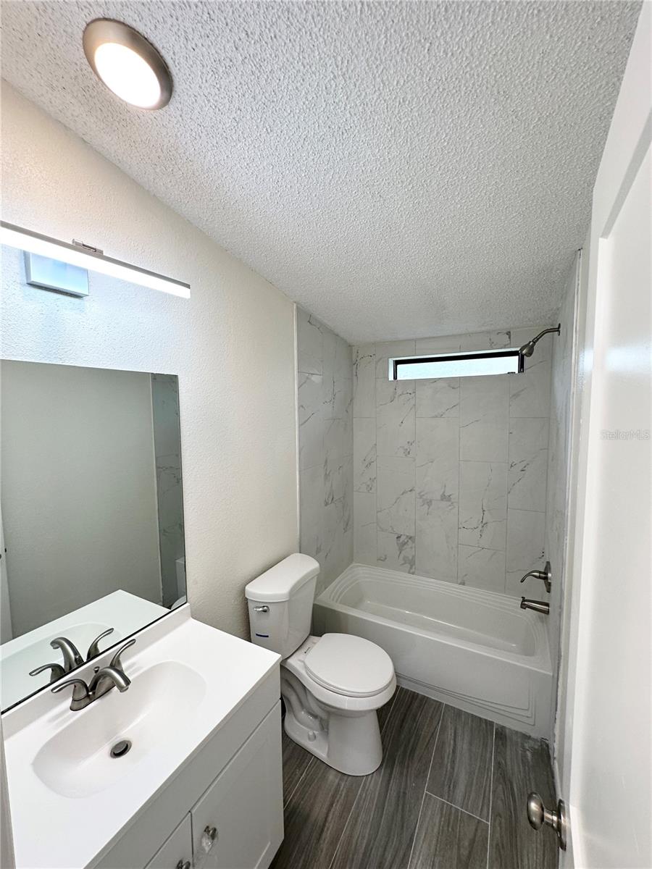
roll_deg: +0.7
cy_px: 434
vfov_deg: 102.1
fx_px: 352
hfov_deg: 85.7
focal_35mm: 14
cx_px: 326
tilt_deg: -4.8
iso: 64
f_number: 2.2
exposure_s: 1/120
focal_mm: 2.22
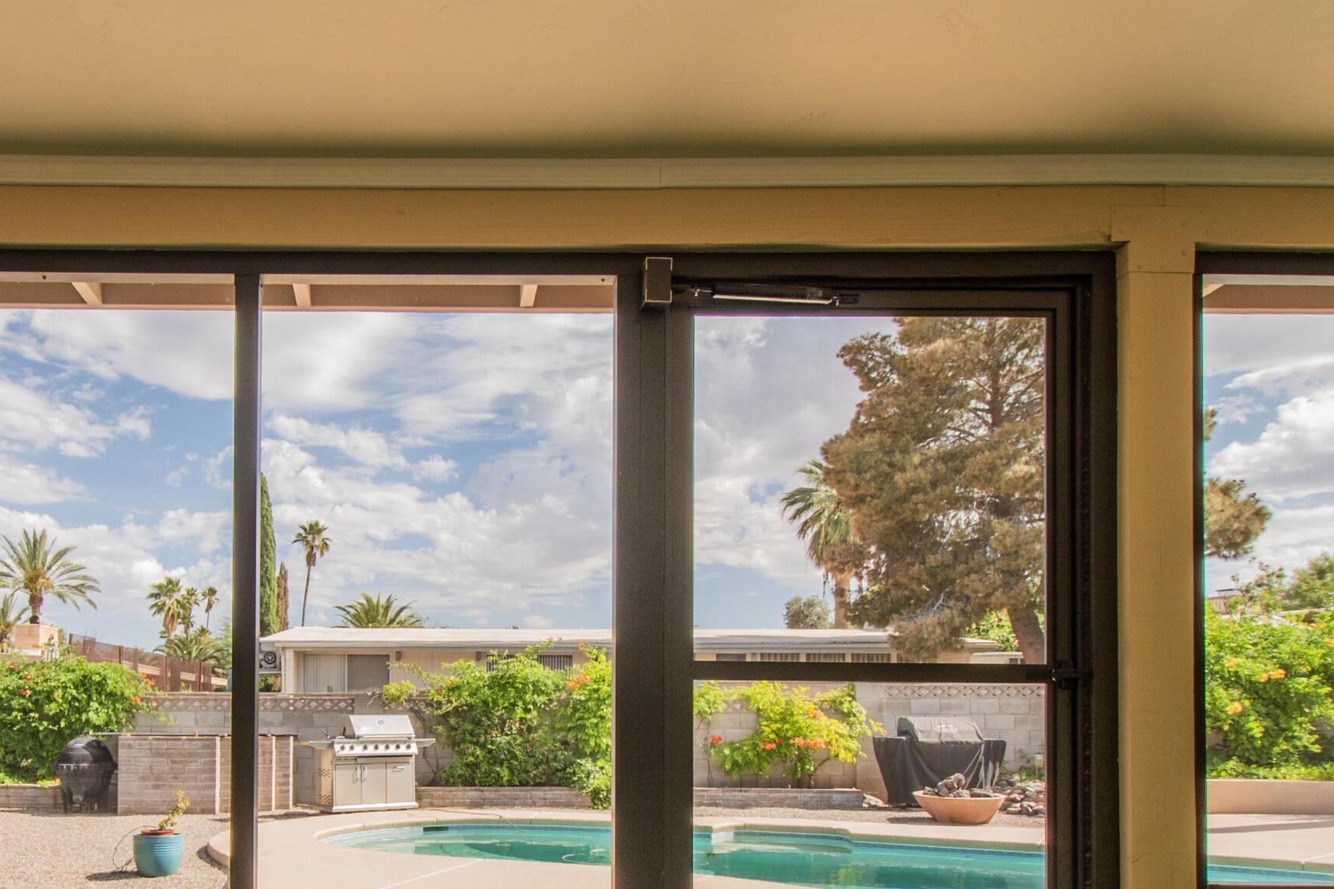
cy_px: 703
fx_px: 963
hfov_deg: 67.4
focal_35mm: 26
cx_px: 438
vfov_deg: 47.1
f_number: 13
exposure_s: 1/80
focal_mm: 10
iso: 200
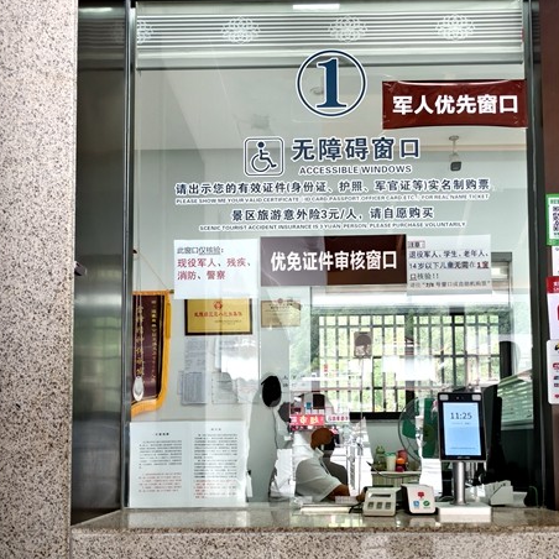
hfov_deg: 49.5
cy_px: 399
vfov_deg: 48.4
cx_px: 324
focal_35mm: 33
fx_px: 603
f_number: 1.57
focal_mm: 5.6
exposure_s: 1/136
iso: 434
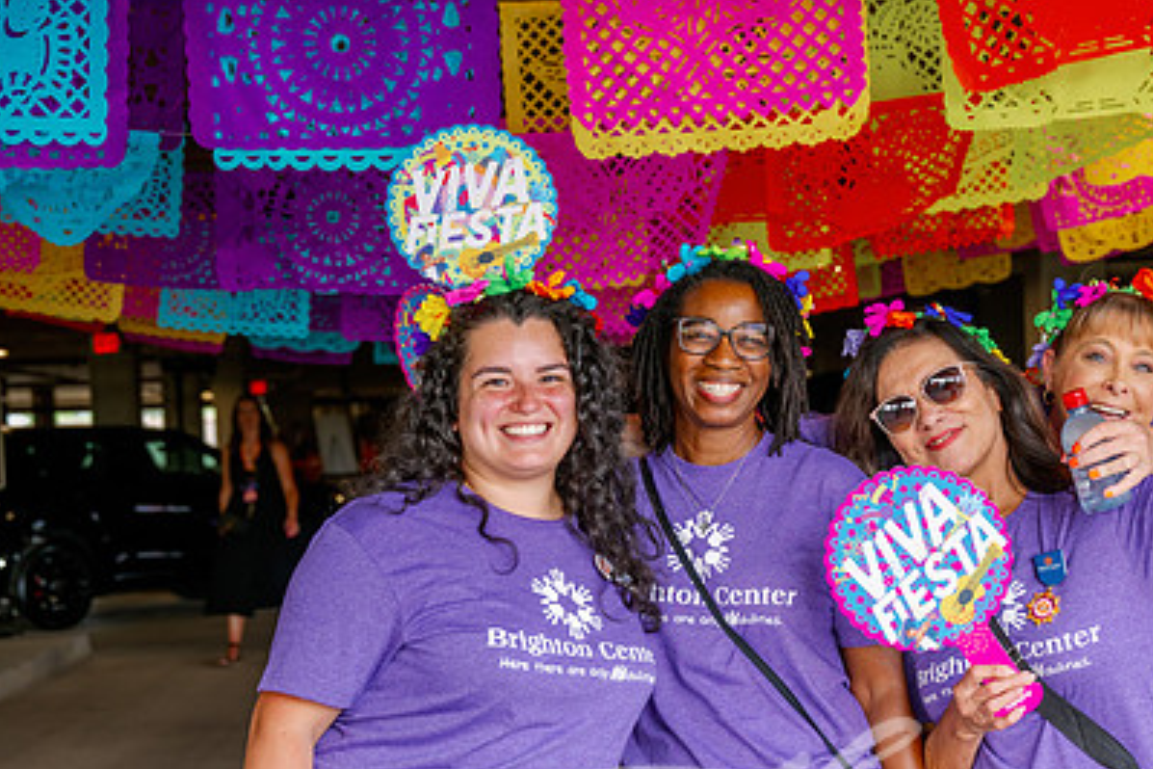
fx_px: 2434
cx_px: 716
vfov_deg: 17.9
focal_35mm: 76
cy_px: 528
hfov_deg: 26.6
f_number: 4.5
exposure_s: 1/100
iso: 320
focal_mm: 50
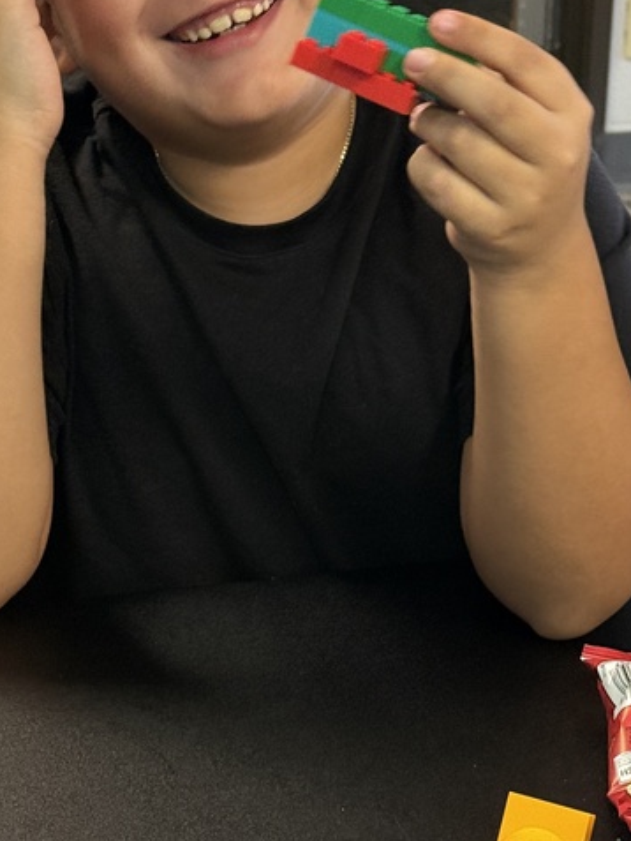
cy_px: 277
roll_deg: -2.1
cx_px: 328
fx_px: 2502
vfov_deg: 19.0
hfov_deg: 14.4
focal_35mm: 103
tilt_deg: -19.7
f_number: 1.78
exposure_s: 1/40
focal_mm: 6.76
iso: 320
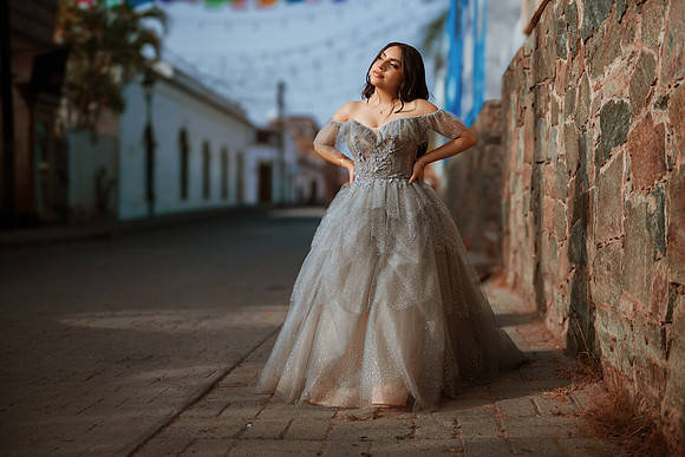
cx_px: 342
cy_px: 228
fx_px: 914
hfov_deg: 41.1
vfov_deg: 28.1
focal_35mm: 48
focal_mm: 48
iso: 200
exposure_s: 1/8000
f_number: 2.8
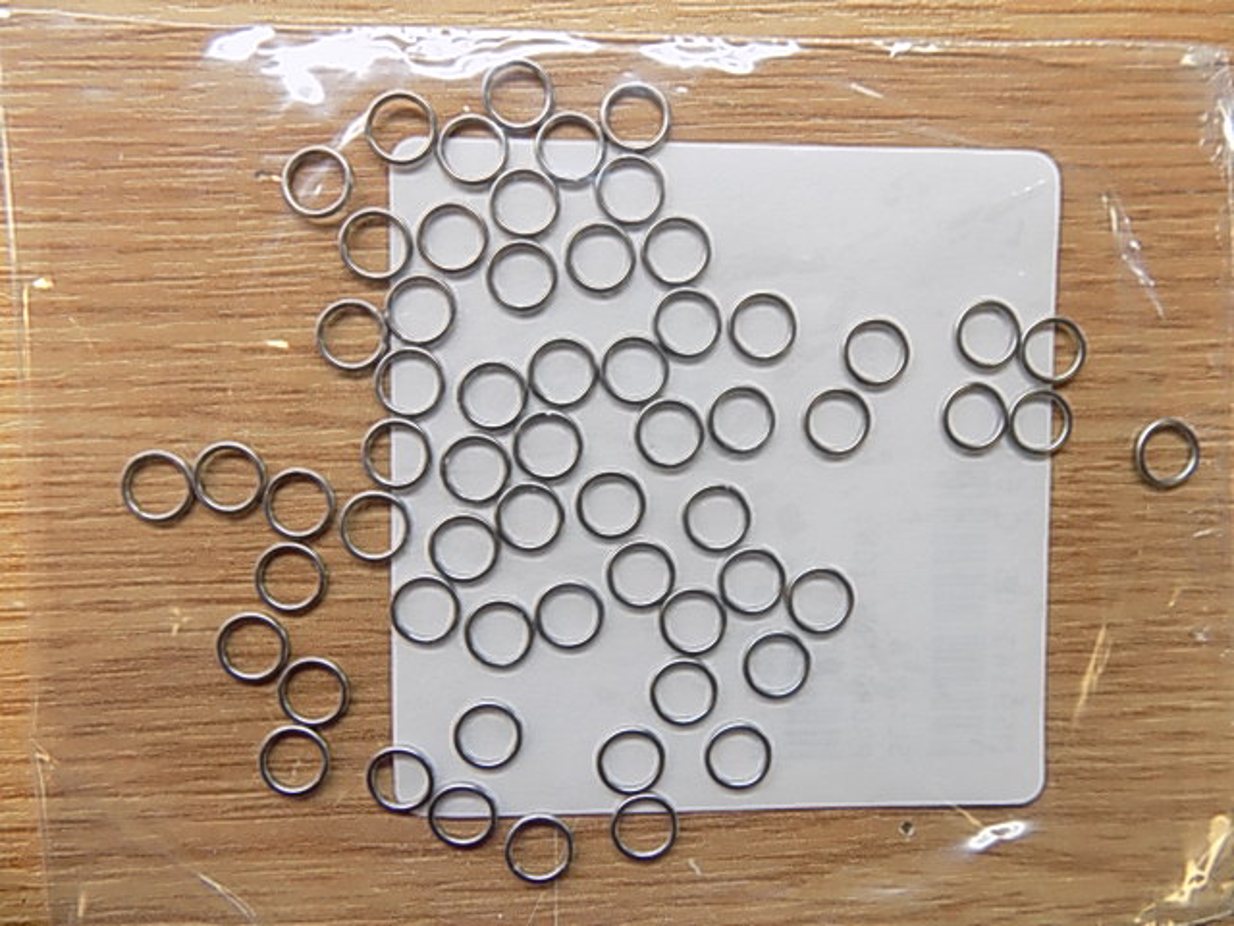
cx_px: 617
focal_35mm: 23
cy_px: 463
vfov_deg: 58.9
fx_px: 820
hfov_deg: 73.9
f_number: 3.1
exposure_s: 1/30
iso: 100
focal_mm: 4
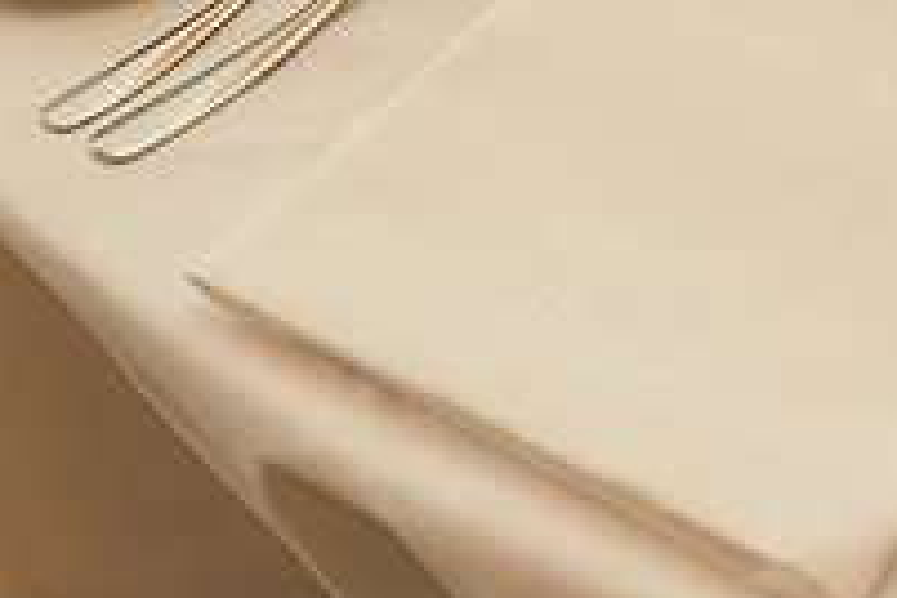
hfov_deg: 20.1
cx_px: 1076
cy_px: -65
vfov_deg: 14.1
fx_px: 2367
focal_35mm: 95
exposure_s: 1/160
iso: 2500
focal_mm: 33
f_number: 3.5
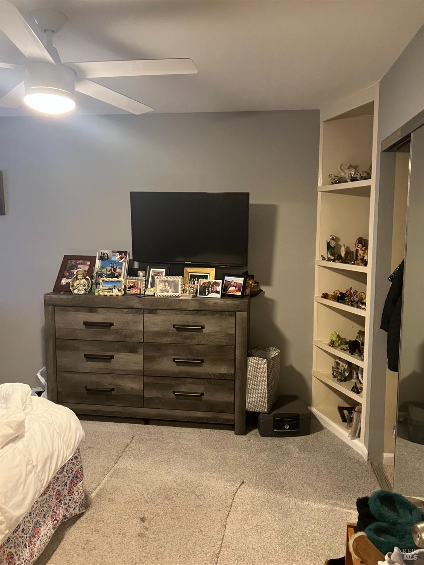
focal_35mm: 28
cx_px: 212
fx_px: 457
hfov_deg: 49.7
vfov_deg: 63.4
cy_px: 282
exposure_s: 1/30
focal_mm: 3.99
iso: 400
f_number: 1.8
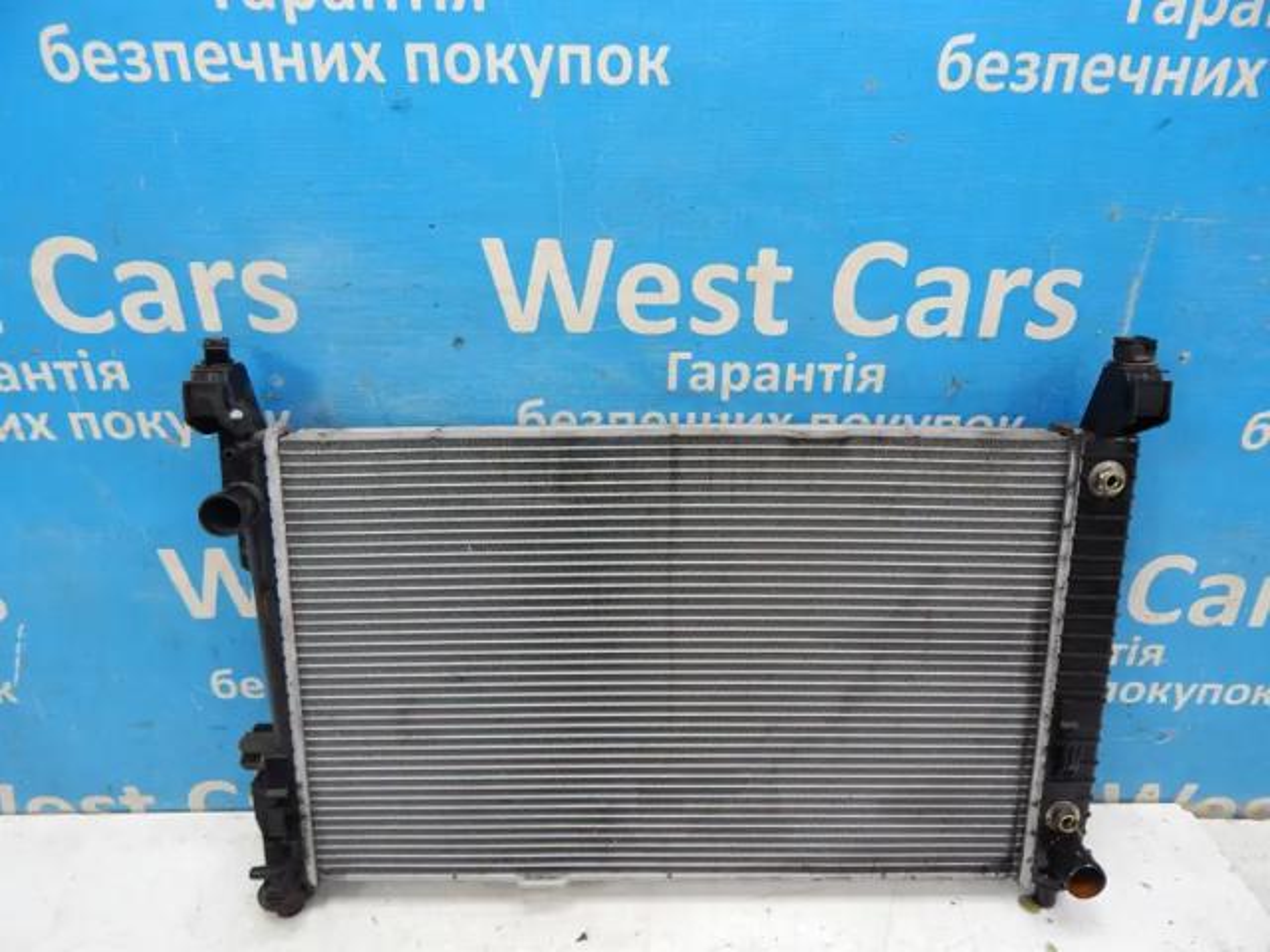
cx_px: 635
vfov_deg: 58.9
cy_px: 476
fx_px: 844
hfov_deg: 73.9
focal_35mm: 23
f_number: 3
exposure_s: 1/30
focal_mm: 4
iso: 250
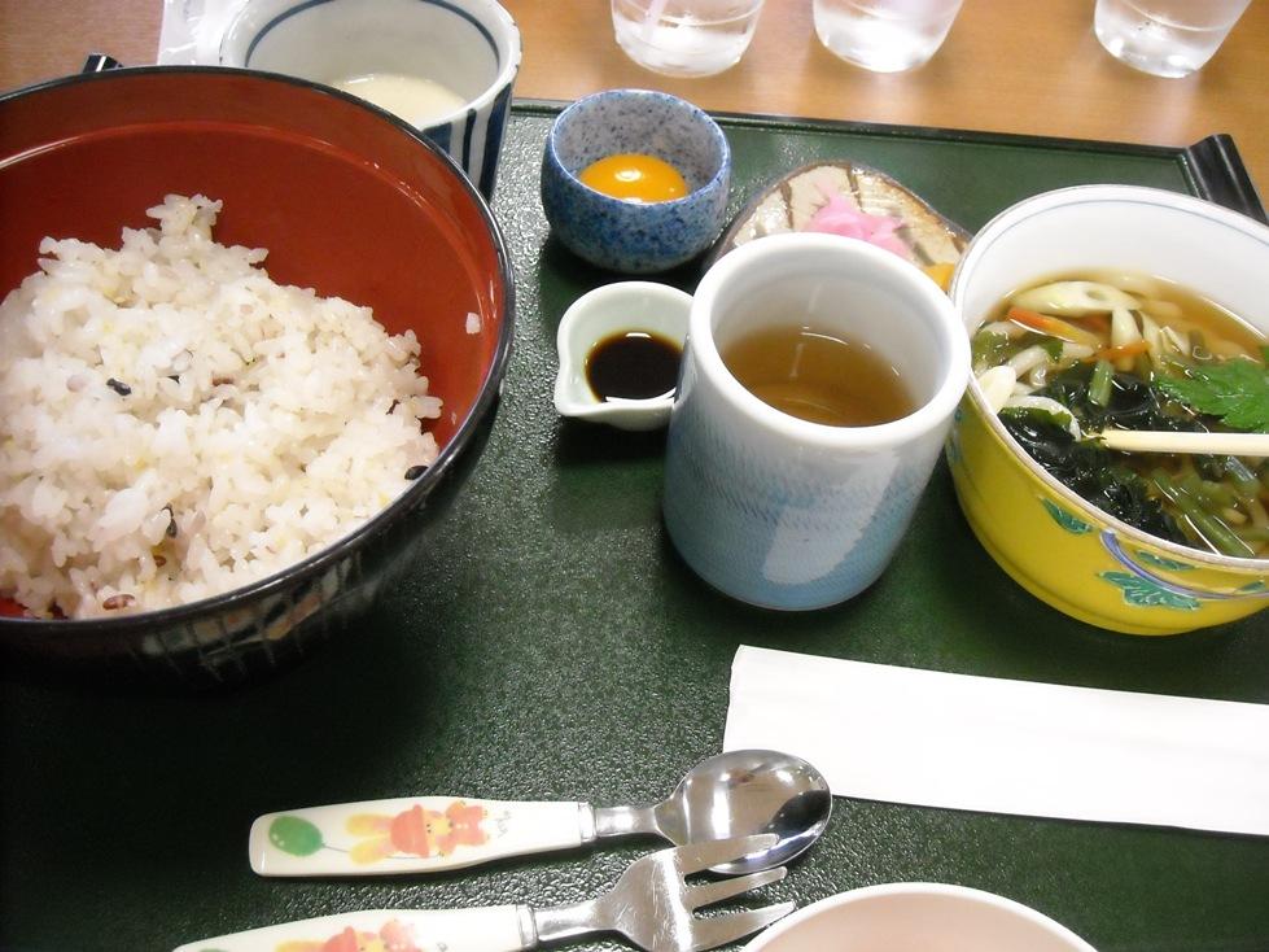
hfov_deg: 52.6
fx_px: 1283
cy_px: 476
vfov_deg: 40.7
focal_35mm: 35
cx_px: 634
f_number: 2.8
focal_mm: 5.7
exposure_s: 1/125
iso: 616
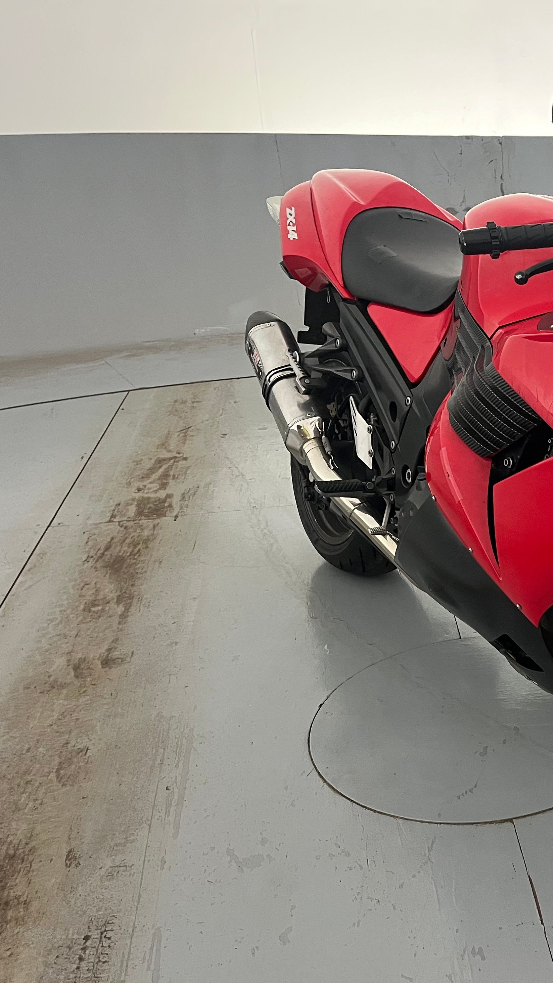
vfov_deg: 51.6
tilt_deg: -22.2
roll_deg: -0.7
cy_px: 506
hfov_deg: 27.3
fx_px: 1017
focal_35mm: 39
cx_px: 641
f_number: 1.6
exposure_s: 1/50
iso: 250
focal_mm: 5.1
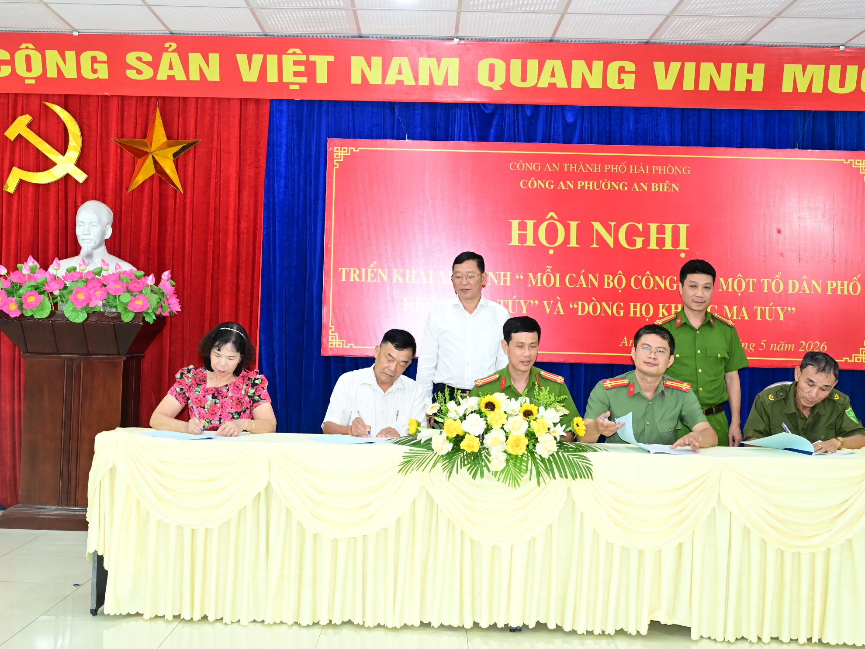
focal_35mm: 47
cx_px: 398
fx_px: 1174
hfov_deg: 40.4
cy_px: 264
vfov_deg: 30.8
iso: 2000
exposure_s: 1/160
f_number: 4
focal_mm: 32
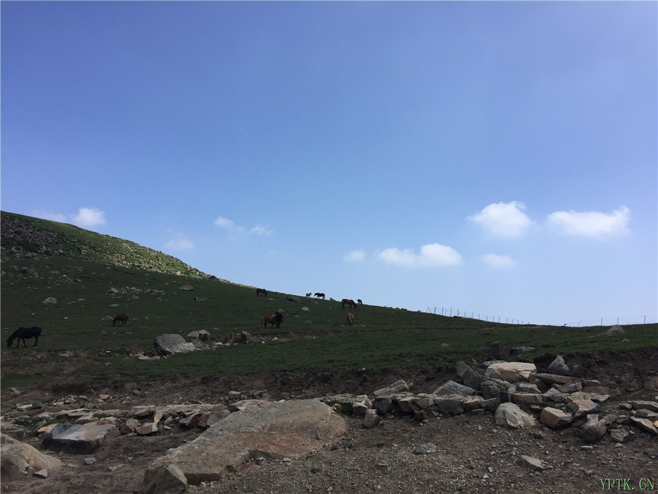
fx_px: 551
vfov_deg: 48.2
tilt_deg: +9.0
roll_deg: -5.9
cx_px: 329
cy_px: 247
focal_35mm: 29
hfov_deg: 61.7
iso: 32
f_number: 2.2
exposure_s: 1/2083
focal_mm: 4.15
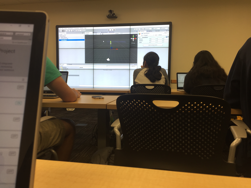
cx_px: 126
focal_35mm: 29
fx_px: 210
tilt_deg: -4.2
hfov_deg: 61.7
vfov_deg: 48.2
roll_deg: -0.9
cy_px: 94
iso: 32
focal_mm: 4.15
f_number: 2.2
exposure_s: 1/40
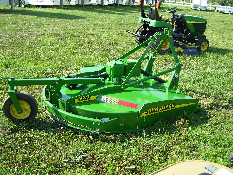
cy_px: 88
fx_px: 249
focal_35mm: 37
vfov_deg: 38.7
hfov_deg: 50.1
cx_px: 116
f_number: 2.7
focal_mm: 6
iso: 80
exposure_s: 1/500
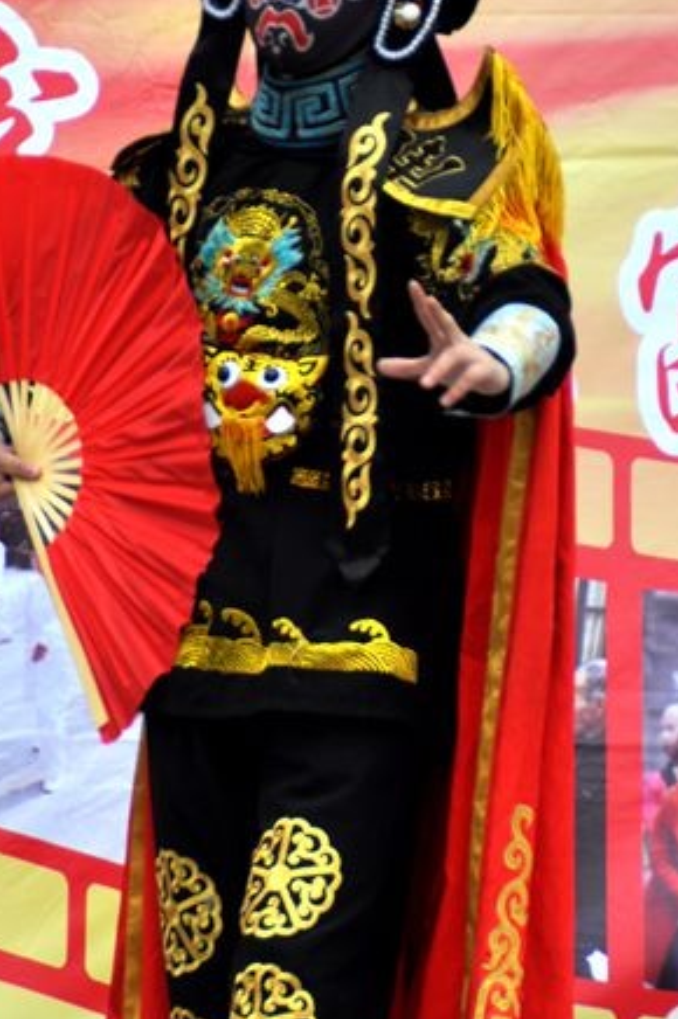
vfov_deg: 7.2
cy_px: 529
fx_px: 8092
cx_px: 274
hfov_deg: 4.8
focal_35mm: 286
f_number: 5.6
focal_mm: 92
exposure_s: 1/320
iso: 200
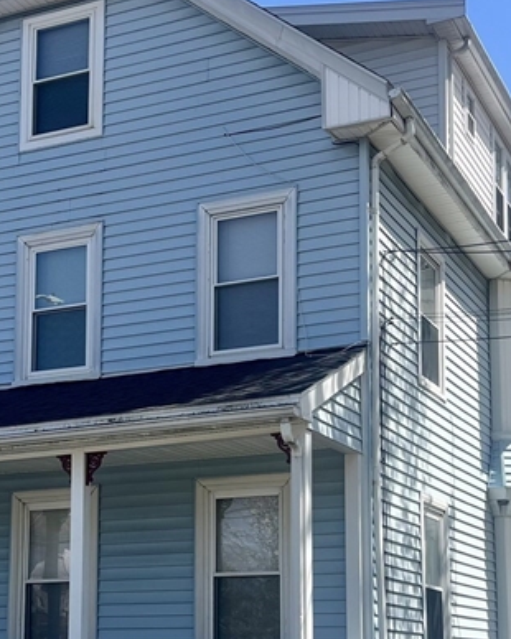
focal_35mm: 67
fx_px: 1268
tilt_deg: +10.8
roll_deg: -0.7
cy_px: 489
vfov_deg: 27.9
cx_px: 176
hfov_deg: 22.7
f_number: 1.5
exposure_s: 1/2695
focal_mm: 5.7
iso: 50
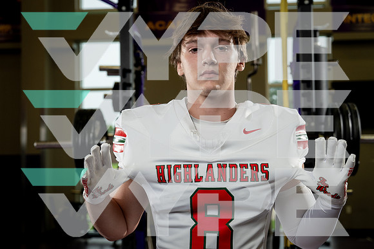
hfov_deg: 36.2
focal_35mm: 55
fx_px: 571
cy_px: 124
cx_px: 187
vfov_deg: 24.6
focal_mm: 55
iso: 640
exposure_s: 1/250
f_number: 4.5
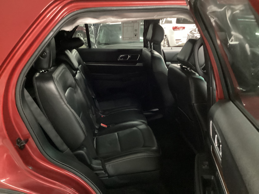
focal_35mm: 31
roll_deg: +2.1
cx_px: 130
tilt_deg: -20.9
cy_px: 97
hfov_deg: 58.4
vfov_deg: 45.4
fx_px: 232
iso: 800
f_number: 2.4
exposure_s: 1/17
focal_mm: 3.3
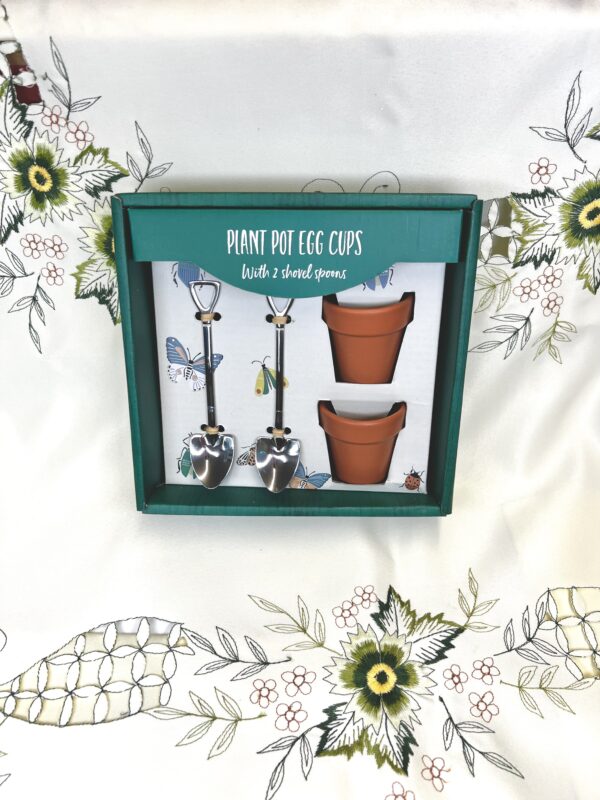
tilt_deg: -50.7
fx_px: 601
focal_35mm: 26
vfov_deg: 67.3
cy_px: 400
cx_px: 300
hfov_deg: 53.1
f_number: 1.5
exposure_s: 1/461
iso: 50
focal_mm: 5.7
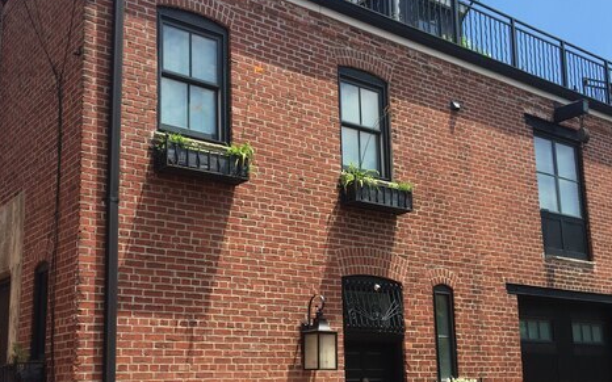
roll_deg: +1.8
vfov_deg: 29.1
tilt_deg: +10.6
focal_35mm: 44
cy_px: 245
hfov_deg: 45.3
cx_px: 304
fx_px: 734
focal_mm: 4.15
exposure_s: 1/999
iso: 25
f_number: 2.2
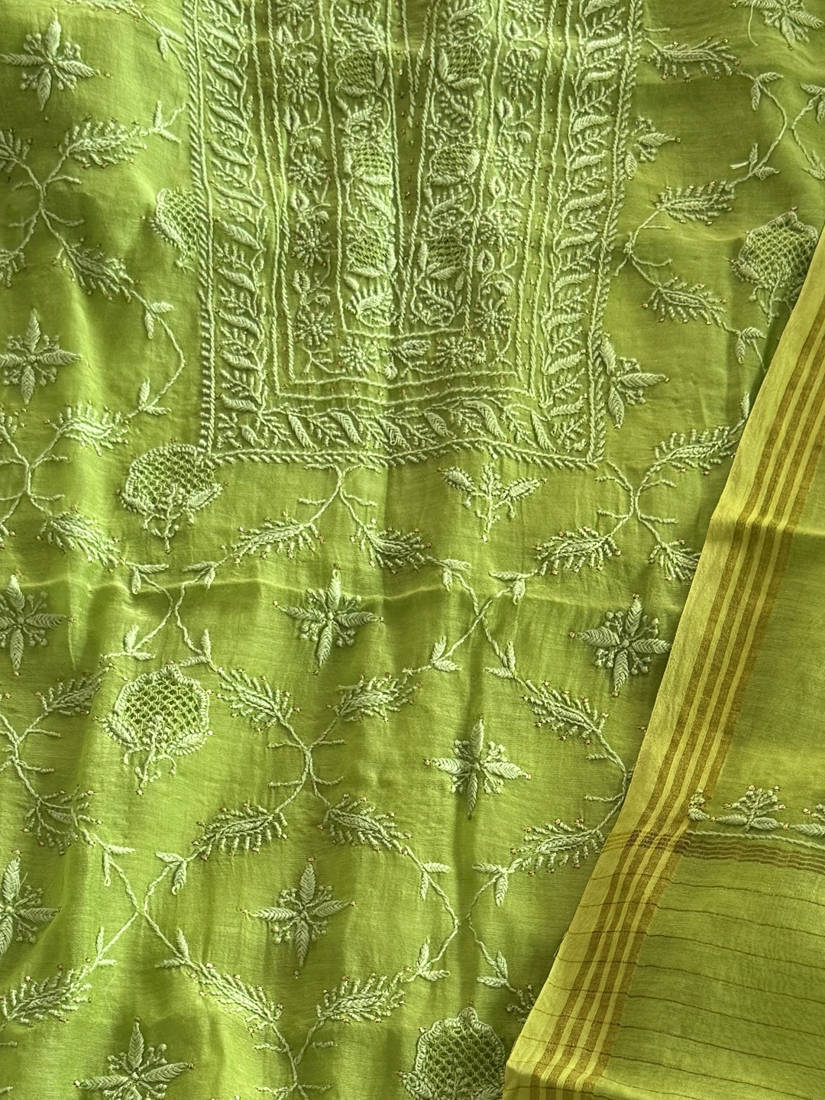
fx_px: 1589
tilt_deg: -73.7
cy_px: 884
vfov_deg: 36.8
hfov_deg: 29.1
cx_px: 454
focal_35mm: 50
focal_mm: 6.76
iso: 250
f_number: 1.78
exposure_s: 1/60
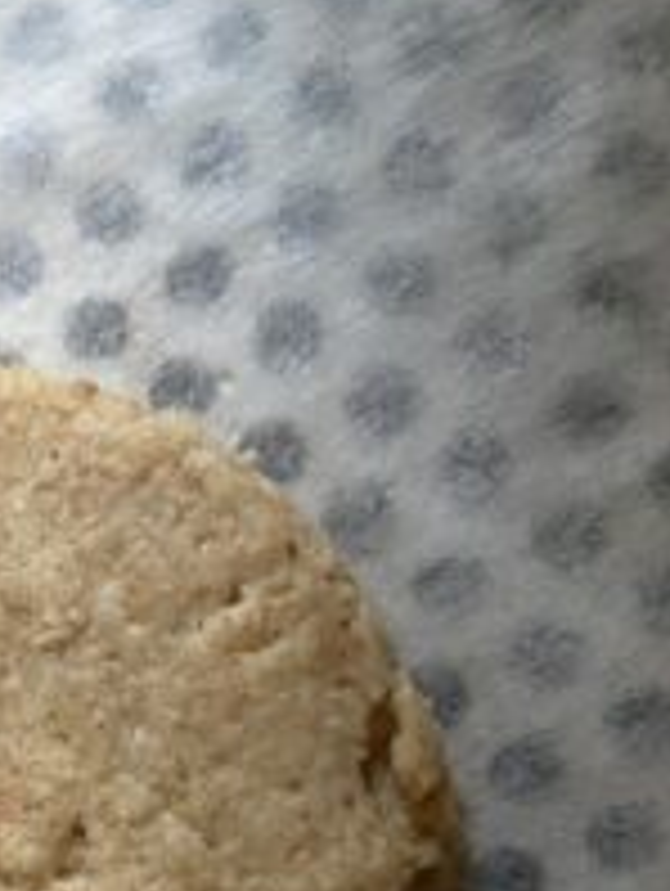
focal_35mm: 63
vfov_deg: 27.9
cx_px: -65
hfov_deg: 22.1
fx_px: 1622
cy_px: 990
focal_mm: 4.25
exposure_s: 1/60
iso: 160
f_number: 1.8
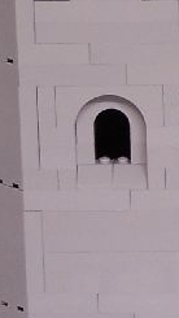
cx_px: 493
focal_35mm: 478
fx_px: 4029
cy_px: 209
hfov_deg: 2.5
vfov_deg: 4.5
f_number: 3.2
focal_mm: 17.5
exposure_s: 1/4
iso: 80
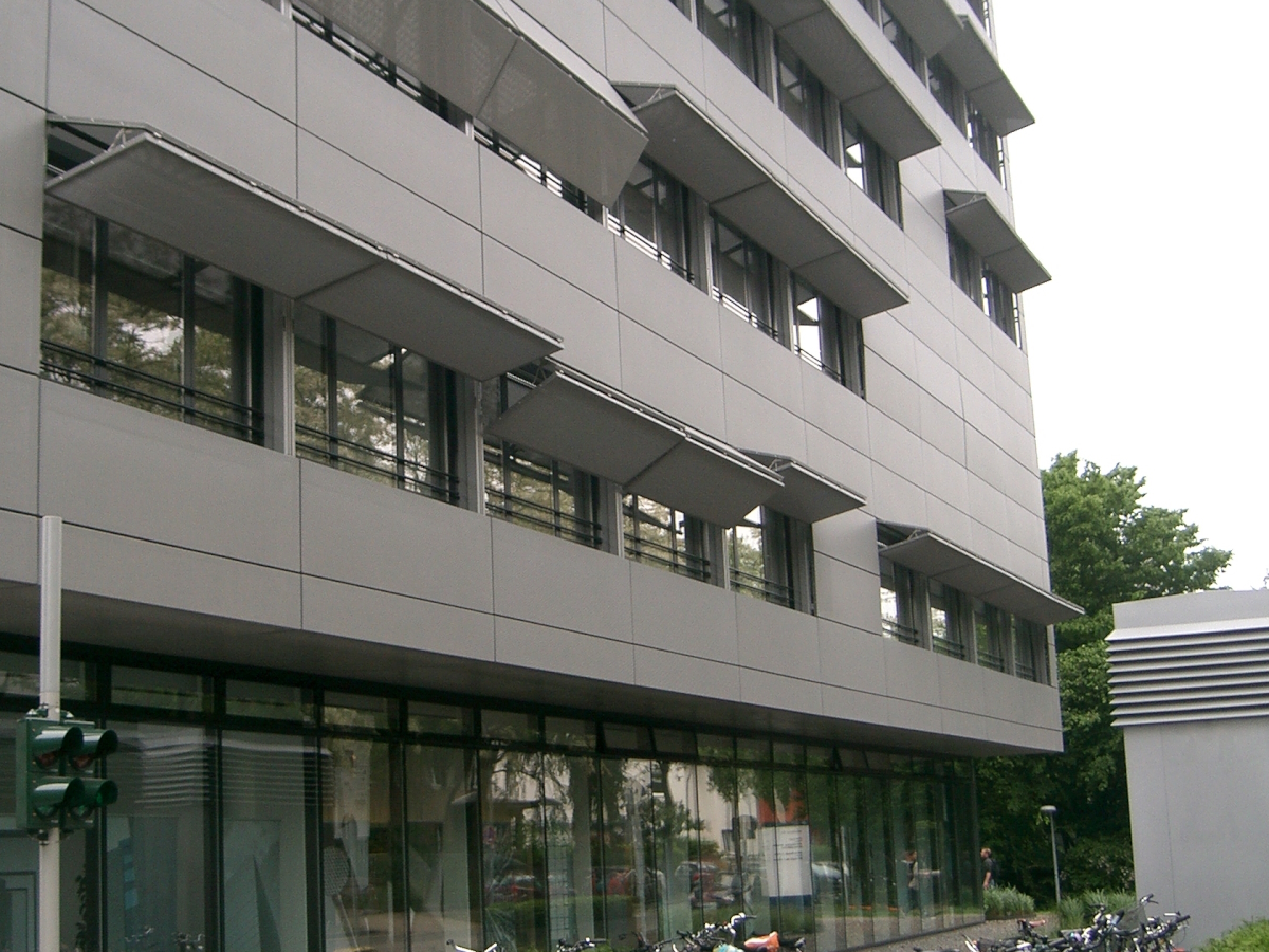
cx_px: 502
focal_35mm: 52
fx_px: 1906
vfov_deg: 28.0
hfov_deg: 36.7
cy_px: 423
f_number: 2.8
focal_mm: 8
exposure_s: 1/640
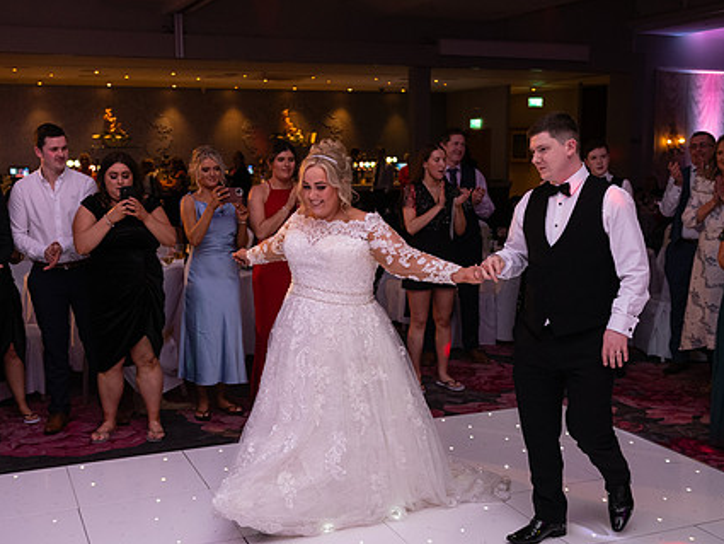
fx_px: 879
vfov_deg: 34.4
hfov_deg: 44.7
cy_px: 287
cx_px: 327
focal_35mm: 42
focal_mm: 32
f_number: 3.5
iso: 1250
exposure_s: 1/160
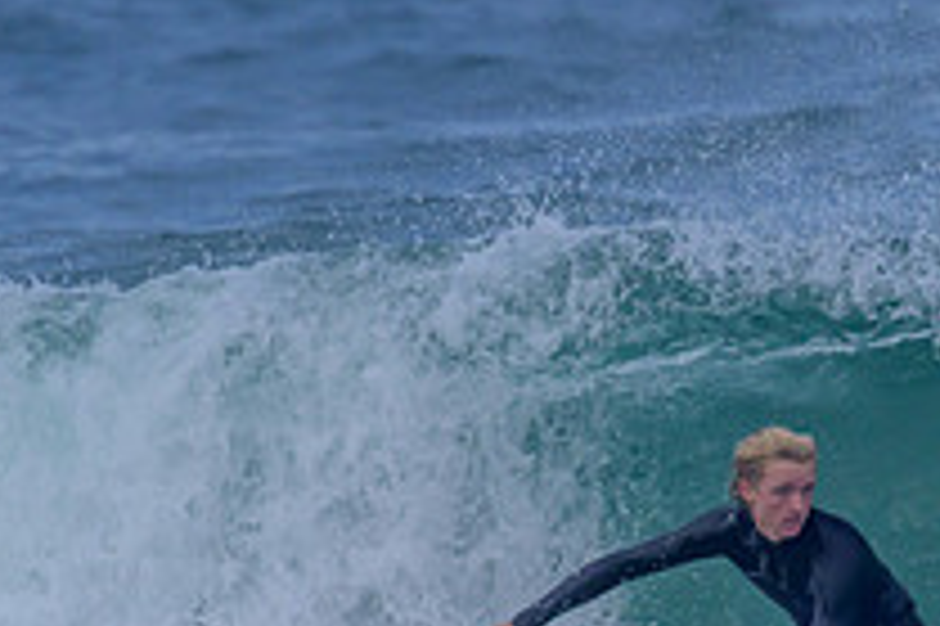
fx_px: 78113
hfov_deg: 0.7
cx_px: 813
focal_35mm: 2994
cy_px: 662
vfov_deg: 0.5
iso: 720
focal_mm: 800
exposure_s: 1/2000
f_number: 11
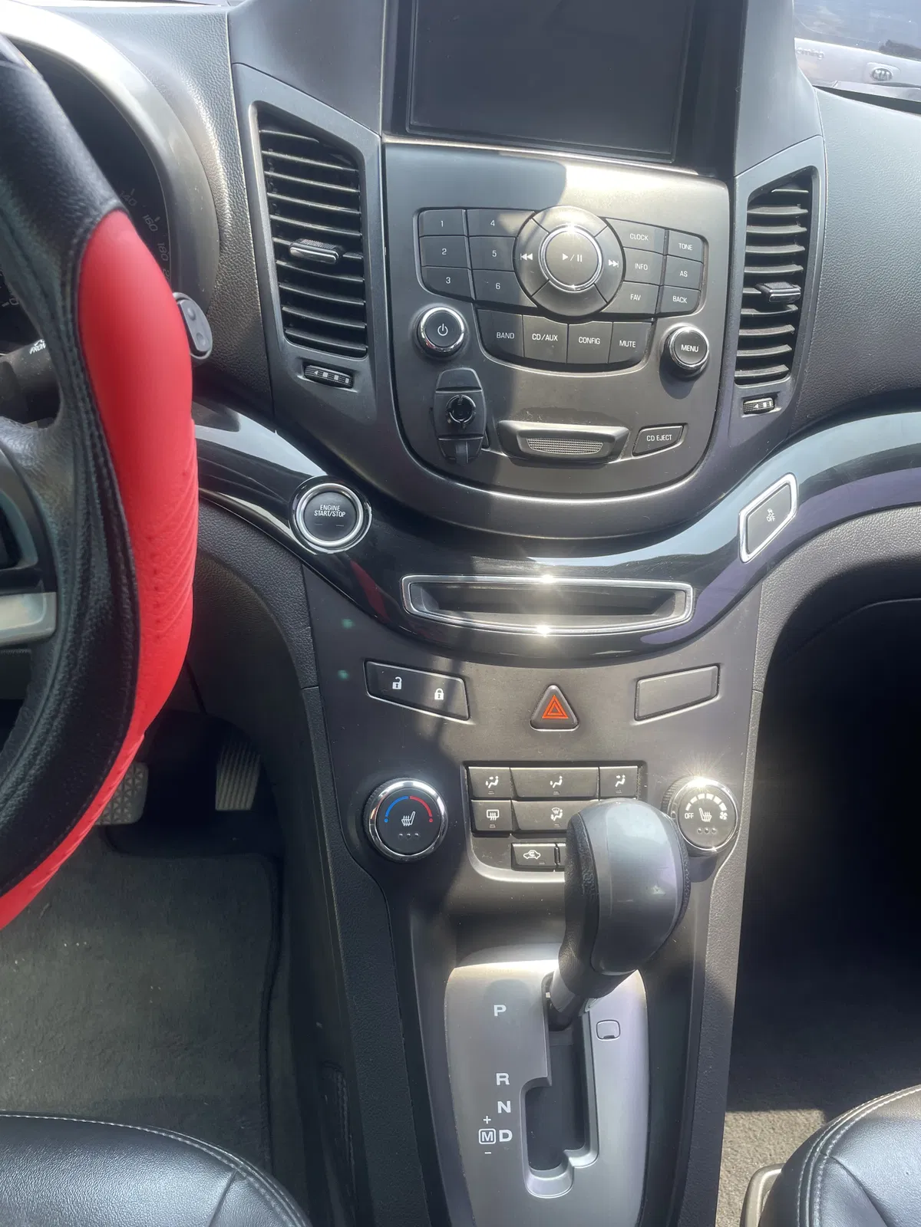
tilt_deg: -34.6
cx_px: 460
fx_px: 922
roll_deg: -10.7
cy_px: 614
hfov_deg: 53.1
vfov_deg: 67.3
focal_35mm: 26
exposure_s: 1/121
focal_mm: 4.2
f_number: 1.6
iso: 50
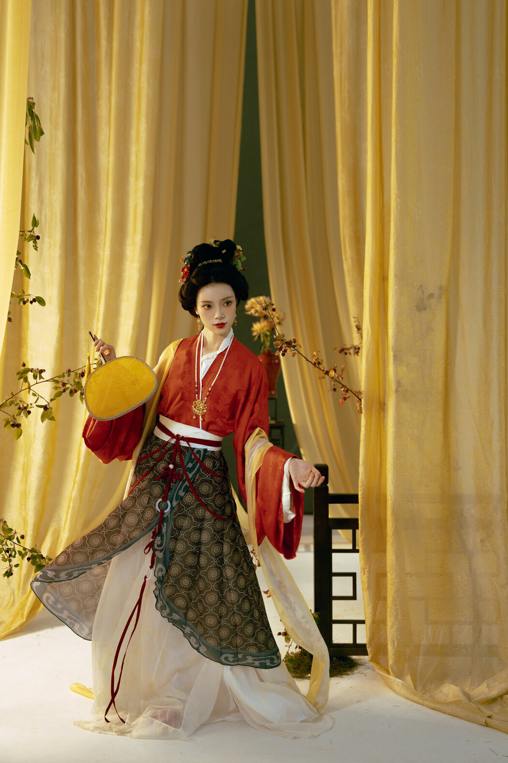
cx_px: 254
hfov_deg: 25.5
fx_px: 1122
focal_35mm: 53
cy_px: 382
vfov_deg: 37.5
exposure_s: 1/200
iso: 400
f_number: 2.8
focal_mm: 53
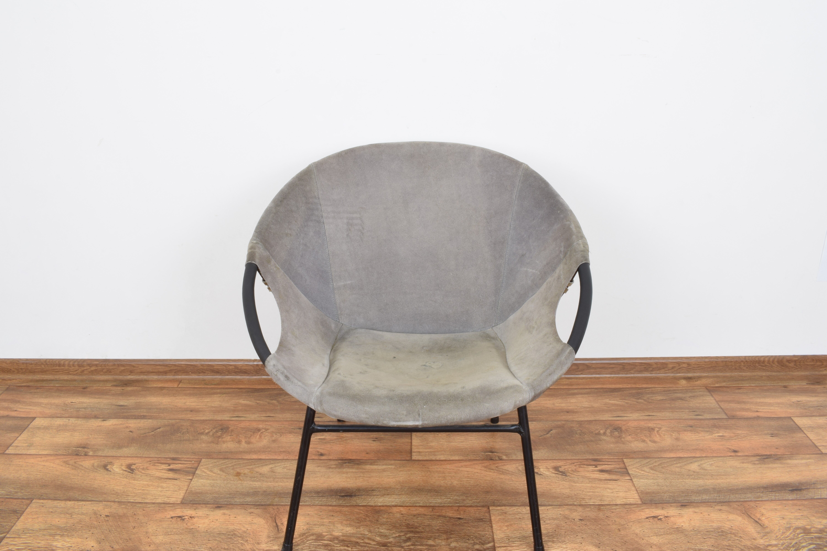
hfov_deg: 61.9
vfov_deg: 43.6
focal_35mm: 30
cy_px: 276
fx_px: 689
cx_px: 414
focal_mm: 20
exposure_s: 5
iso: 100
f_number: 22
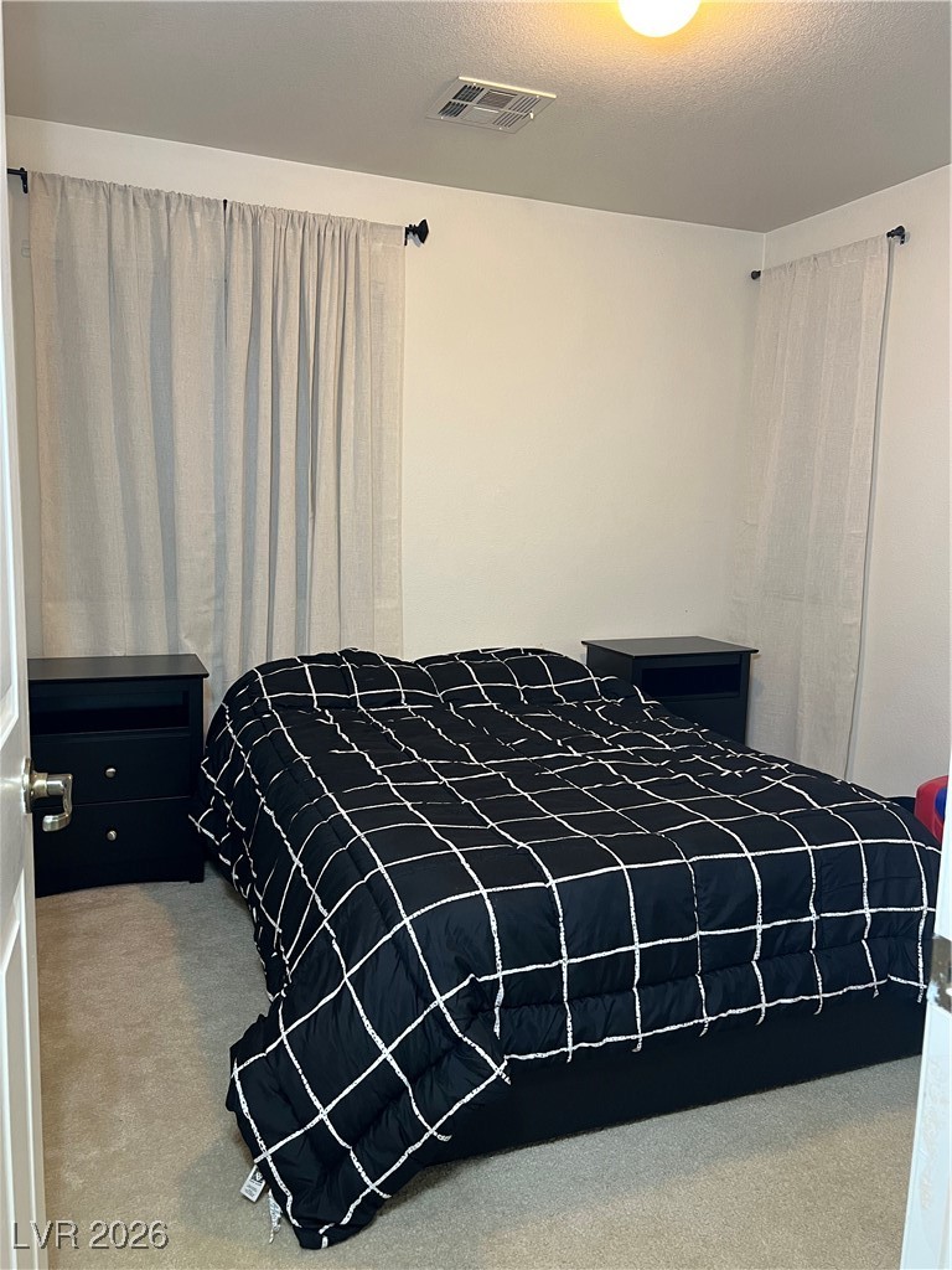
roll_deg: -1.3
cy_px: 635
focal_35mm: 26
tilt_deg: -6.5
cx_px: 476
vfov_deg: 67.3
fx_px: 953
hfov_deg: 53.1
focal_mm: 5.7
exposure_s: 1/60
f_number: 1.5
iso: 200
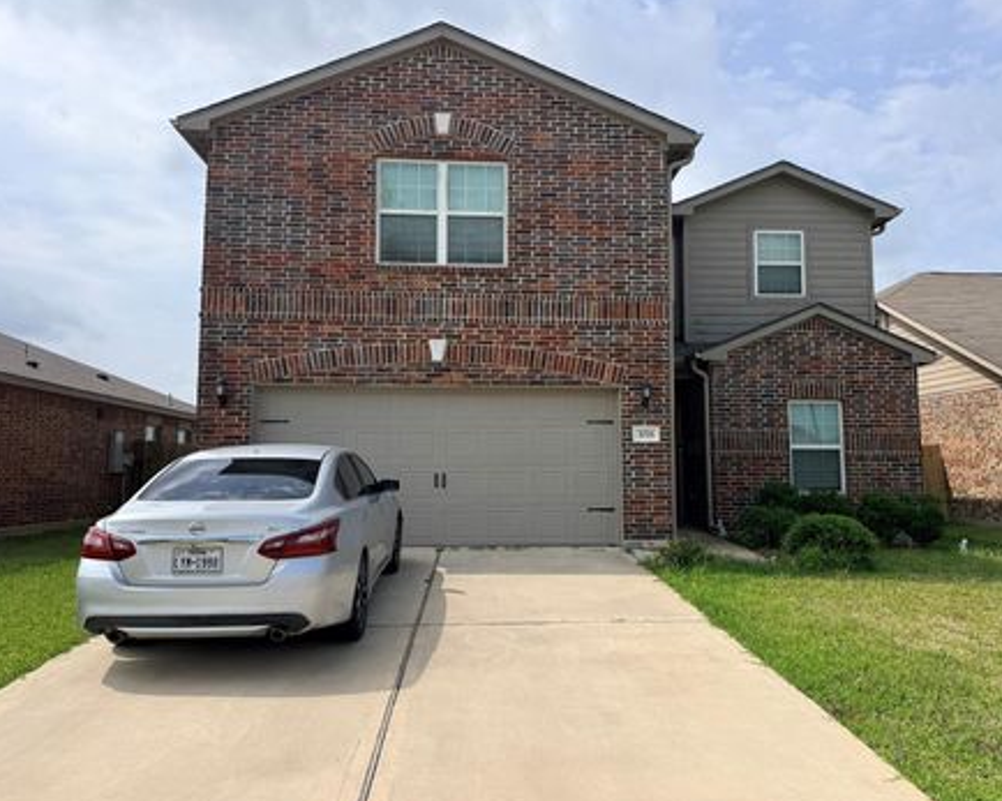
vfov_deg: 53.1
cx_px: 529
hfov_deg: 64.0
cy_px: 382
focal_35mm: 27
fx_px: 801
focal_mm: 6.76
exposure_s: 1/6711
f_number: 1.78
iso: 80
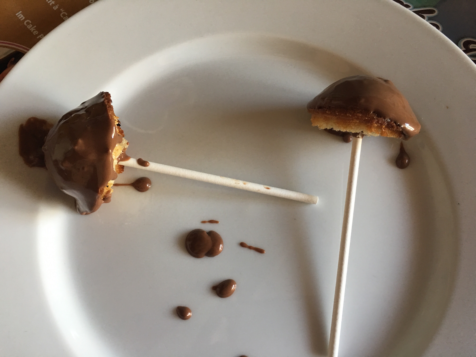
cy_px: 178
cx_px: 238
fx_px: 399
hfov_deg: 61.7
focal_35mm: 29
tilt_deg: -69.8
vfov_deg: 48.2
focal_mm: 4.15
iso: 64
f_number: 2.2
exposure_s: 1/33
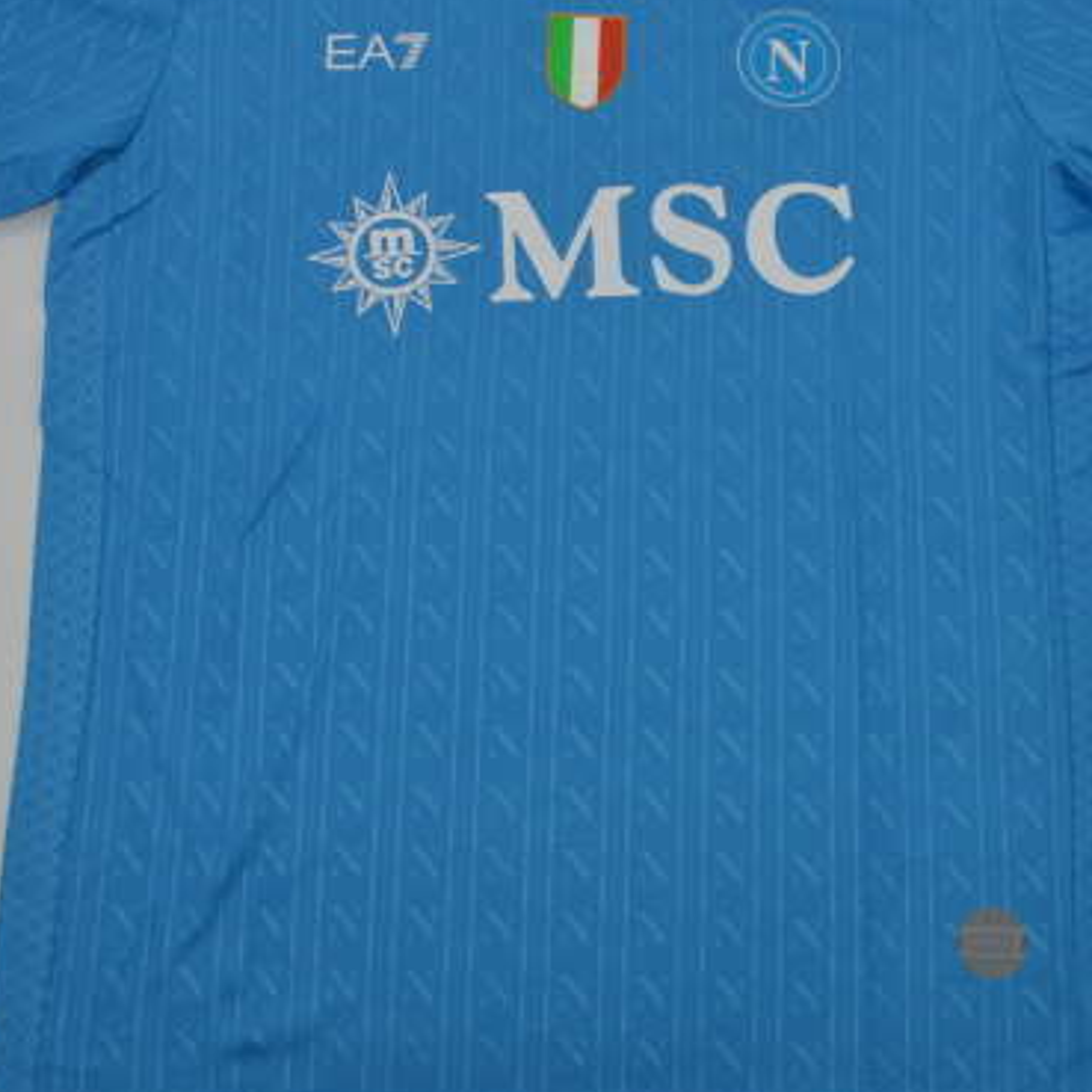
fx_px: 2067
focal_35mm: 58
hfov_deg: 29.6
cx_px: 574
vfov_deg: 29.5
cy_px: 432
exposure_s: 1/200
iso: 400
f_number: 11
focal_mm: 21
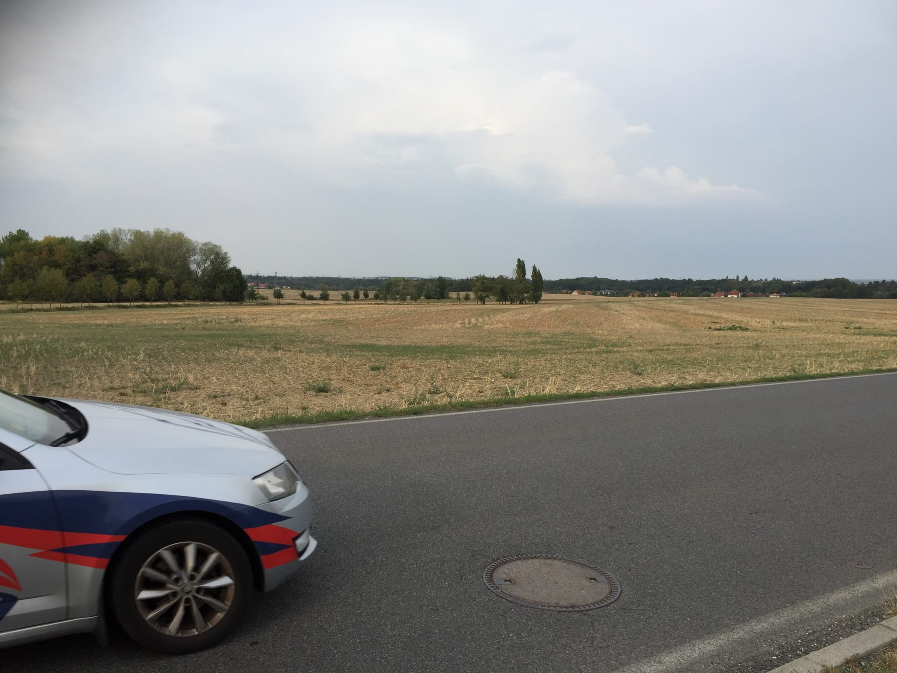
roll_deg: -1.8
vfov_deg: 48.2
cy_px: 336
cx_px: 448
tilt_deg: -4.7
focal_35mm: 29
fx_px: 751
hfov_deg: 61.7
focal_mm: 4.15
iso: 32
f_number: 2.2
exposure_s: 1/1099
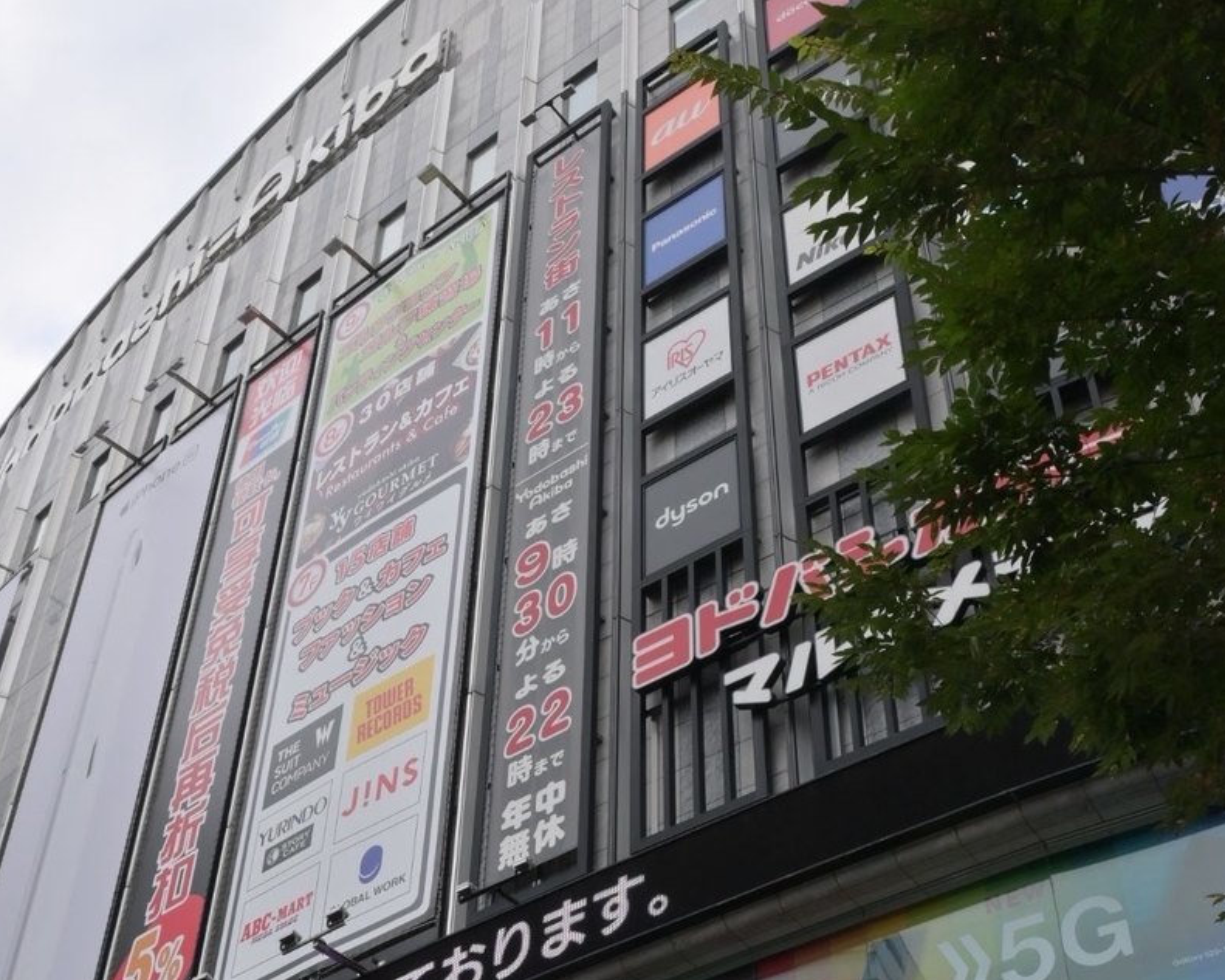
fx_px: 1704
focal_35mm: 47
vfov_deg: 31.5
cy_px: 729
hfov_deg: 39.5
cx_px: 615
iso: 250
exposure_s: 1/160
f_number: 10
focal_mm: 22
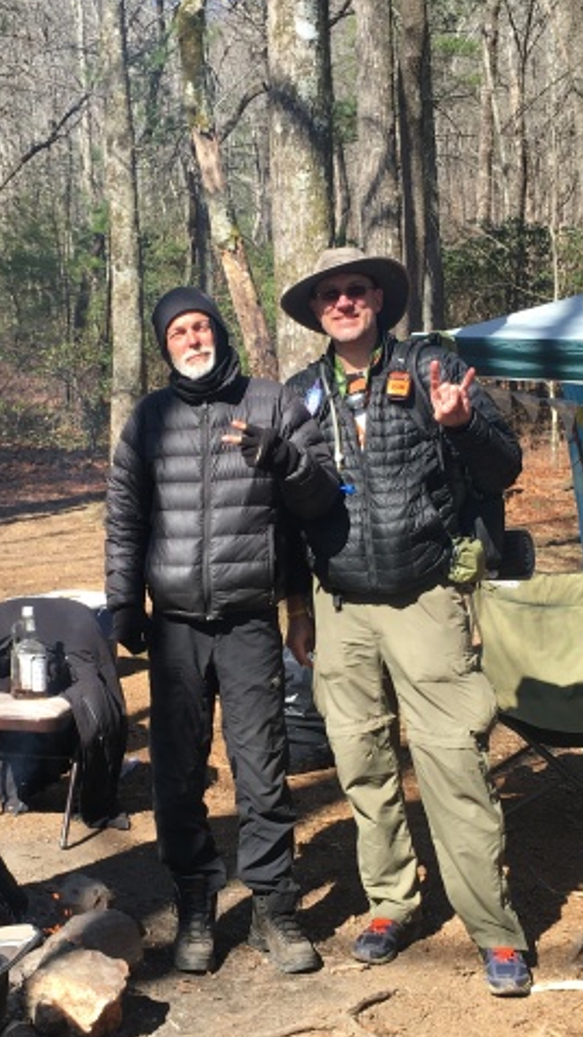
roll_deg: +2.1
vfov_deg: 39.2
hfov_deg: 22.6
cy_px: 554
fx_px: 1458
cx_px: 261
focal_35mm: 53
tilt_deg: -4.0
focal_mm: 4.15
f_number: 2.2
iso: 25
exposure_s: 1/493
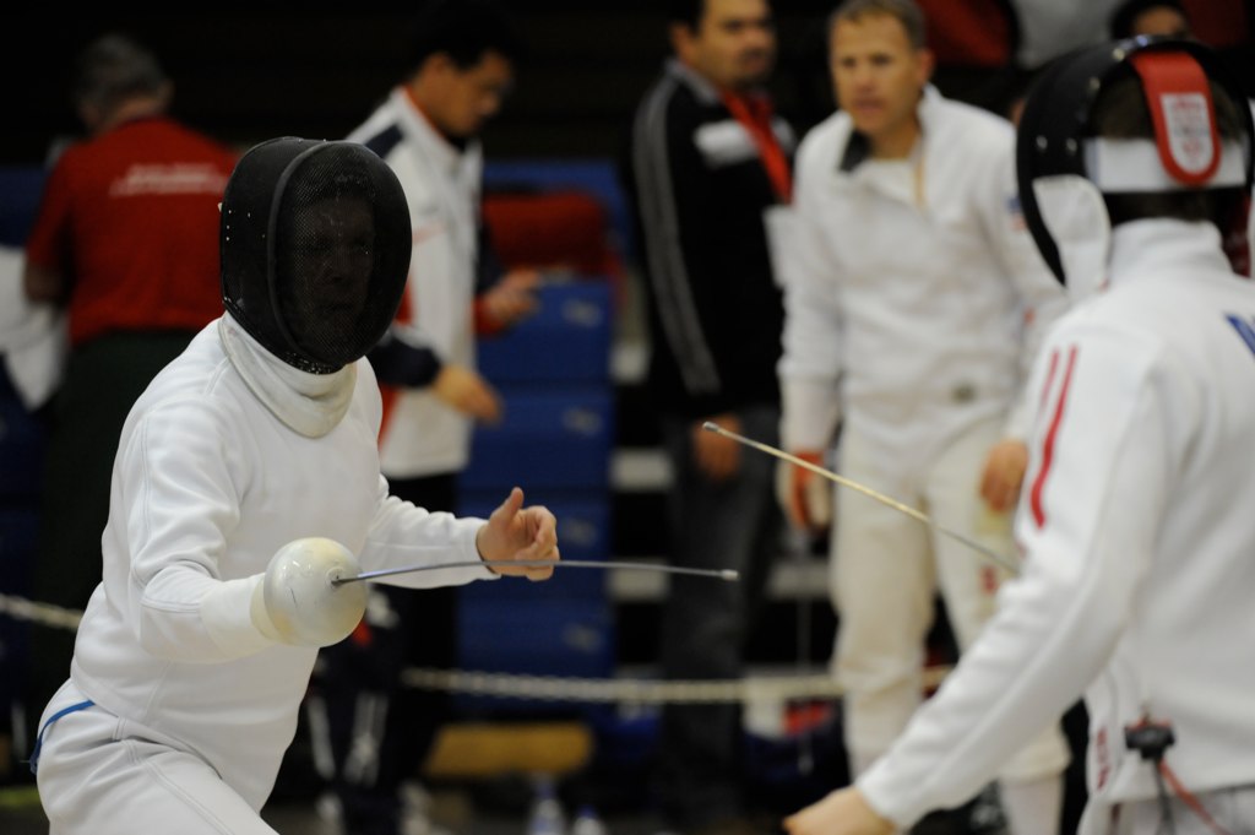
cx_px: 628
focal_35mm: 300
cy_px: 418
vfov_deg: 4.6
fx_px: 10450
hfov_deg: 6.9
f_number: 4
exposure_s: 1/250
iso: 2500
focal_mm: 300
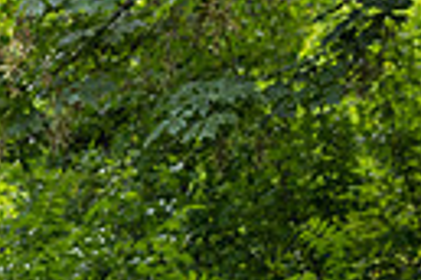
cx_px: -411
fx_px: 2210
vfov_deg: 7.0
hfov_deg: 10.1
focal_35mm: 189
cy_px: 562
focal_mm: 42
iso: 640
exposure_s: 1/400
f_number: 3.5
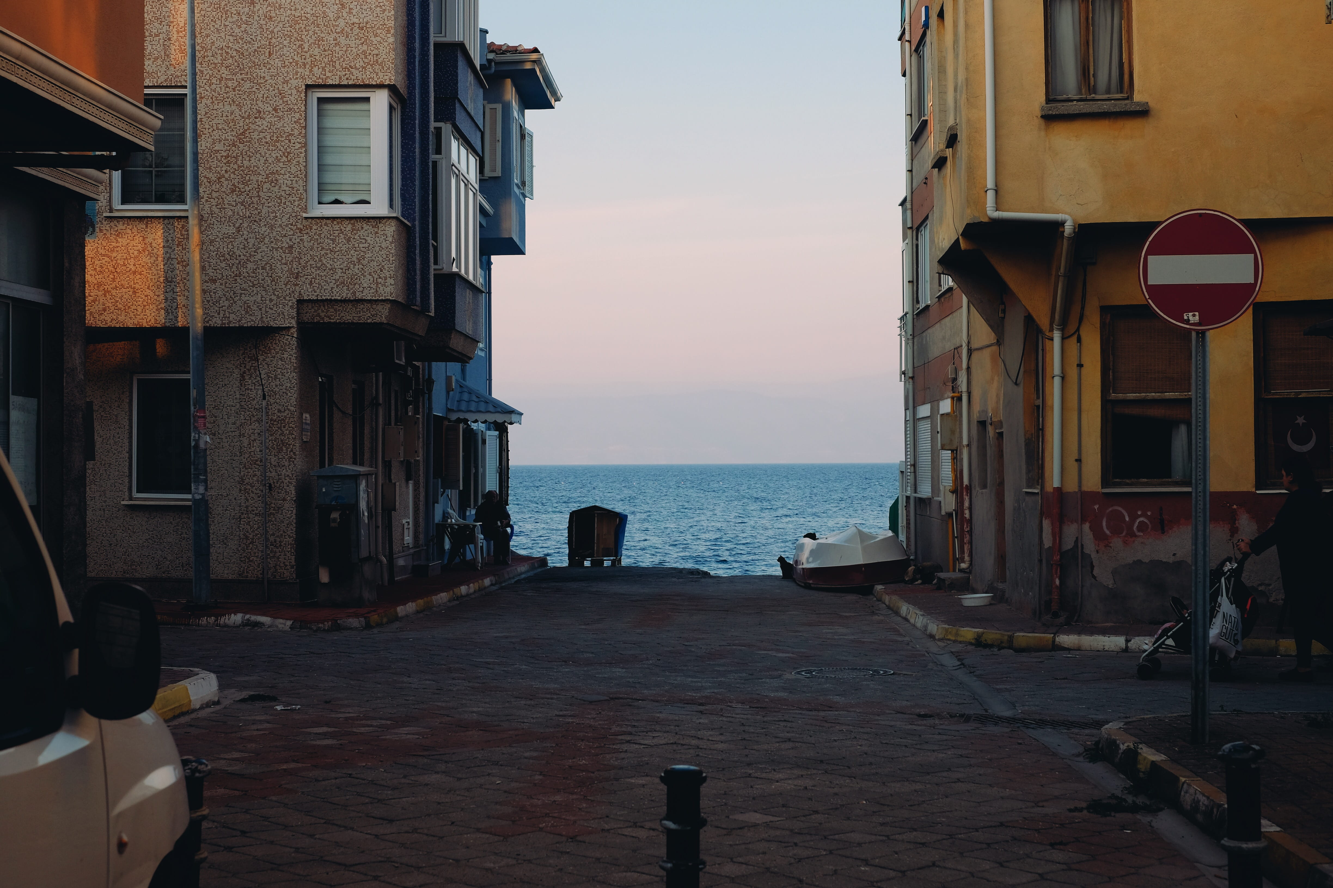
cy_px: 444
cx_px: 666
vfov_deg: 25.5
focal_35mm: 53
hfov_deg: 37.5
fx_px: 1962
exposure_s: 1/340
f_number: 5.6
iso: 400
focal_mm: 35
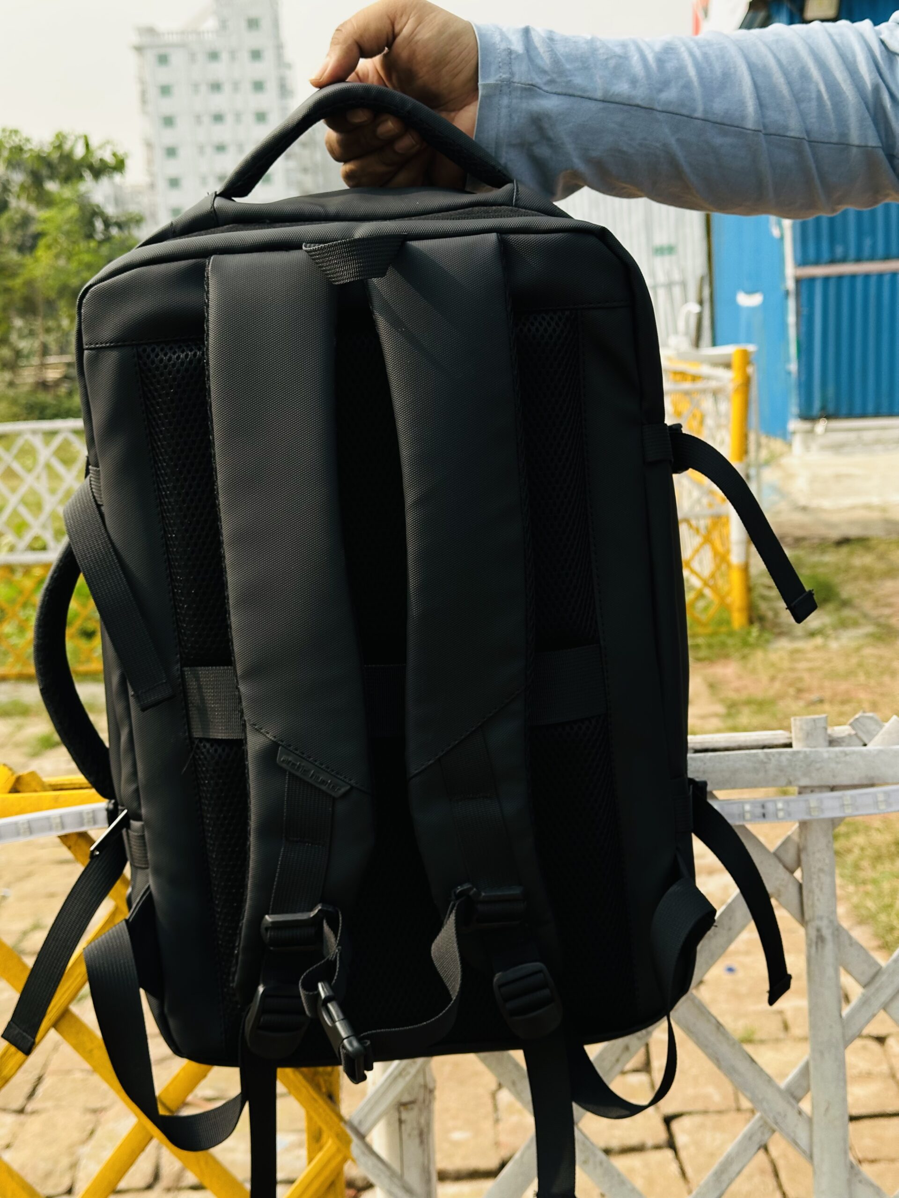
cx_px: 450
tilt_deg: -9.3
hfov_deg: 30.3
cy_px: 599
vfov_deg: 39.7
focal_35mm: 48
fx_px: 1662
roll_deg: +2.7
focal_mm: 6.86
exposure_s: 1/1323
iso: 64
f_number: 1.78
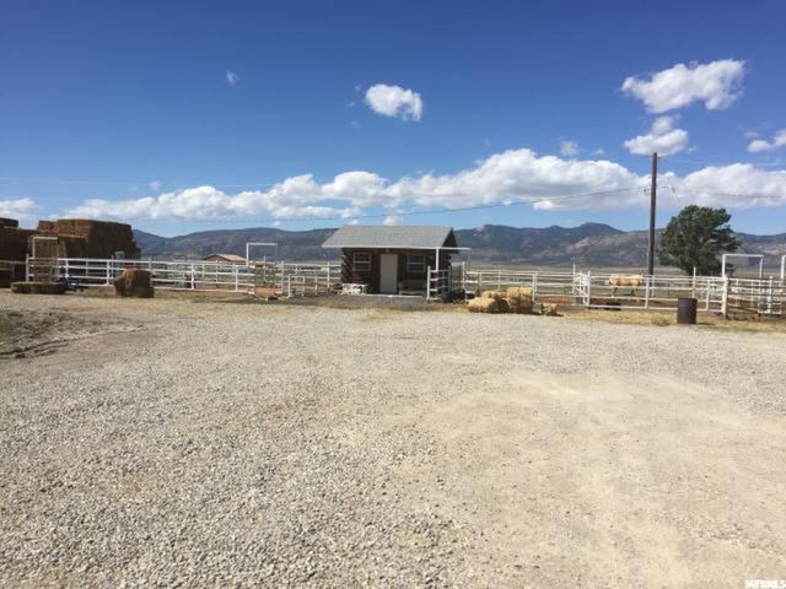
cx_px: 393
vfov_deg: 48.2
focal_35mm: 29
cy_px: 294
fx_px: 658
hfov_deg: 61.7
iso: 32
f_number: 2.2
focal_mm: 4.15
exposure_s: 1/3049
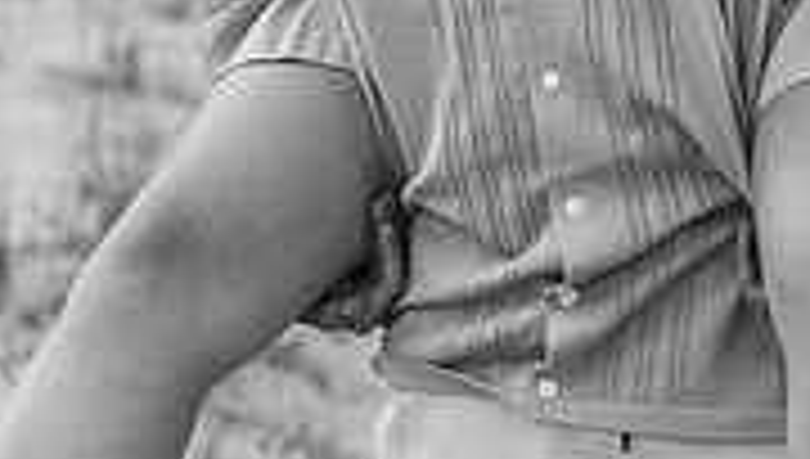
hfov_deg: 9.7
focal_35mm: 222
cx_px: 526
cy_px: -328
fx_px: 4777
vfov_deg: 5.4
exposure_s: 1/1600
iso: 200
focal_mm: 85
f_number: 3.2
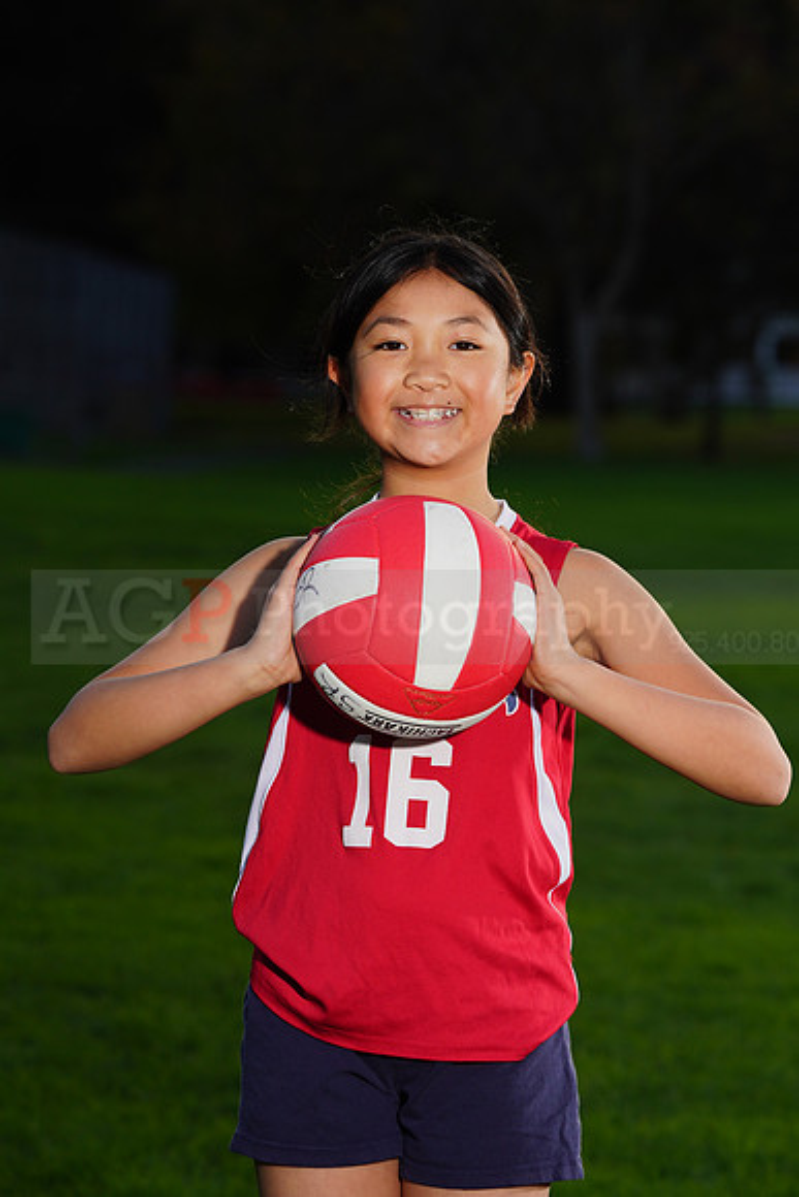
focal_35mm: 206
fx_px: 6853
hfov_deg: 6.7
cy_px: 598
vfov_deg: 10.0
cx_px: 400
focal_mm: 206
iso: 200
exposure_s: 1/250
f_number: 10
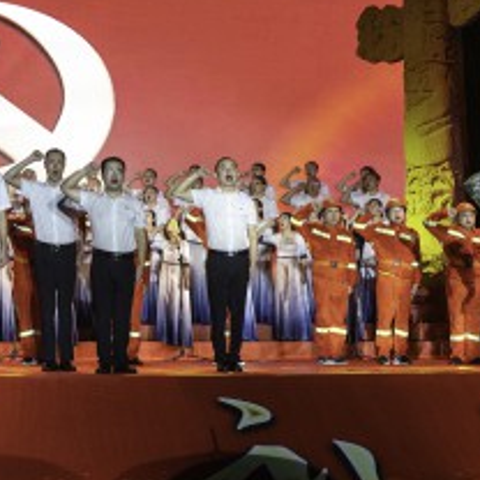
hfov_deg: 16.5
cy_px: 205
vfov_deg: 17.1
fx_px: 1600
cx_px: -51
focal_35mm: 102
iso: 200
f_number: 4.5
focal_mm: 50
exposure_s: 1/60
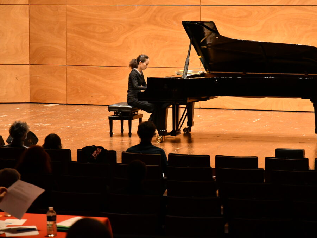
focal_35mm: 118
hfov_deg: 16.7
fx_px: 1081
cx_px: 172
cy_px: 118
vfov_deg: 12.6
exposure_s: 1/160
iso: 6400
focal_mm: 72
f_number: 5.6
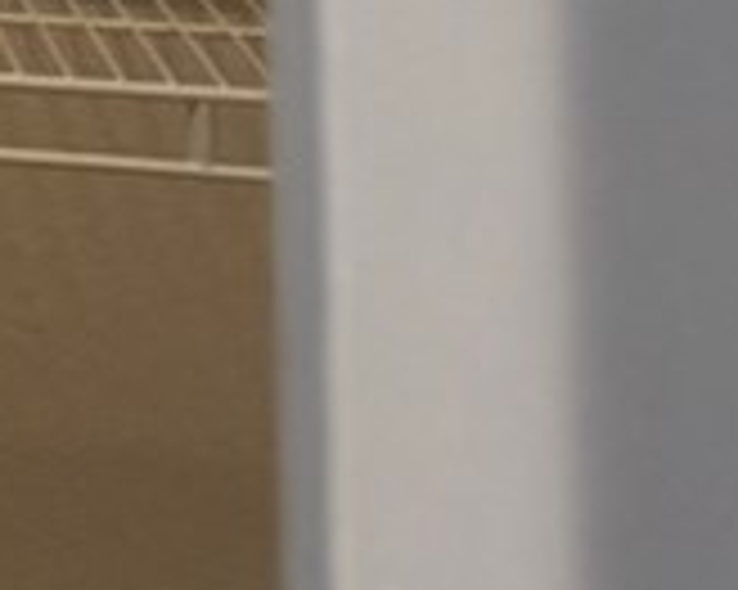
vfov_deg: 9.2
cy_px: -964
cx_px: -1498
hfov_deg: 9.9
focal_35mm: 146
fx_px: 3187
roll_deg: -0.5
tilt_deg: +2.6
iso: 640
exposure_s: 1/60
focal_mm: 6.76
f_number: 1.78
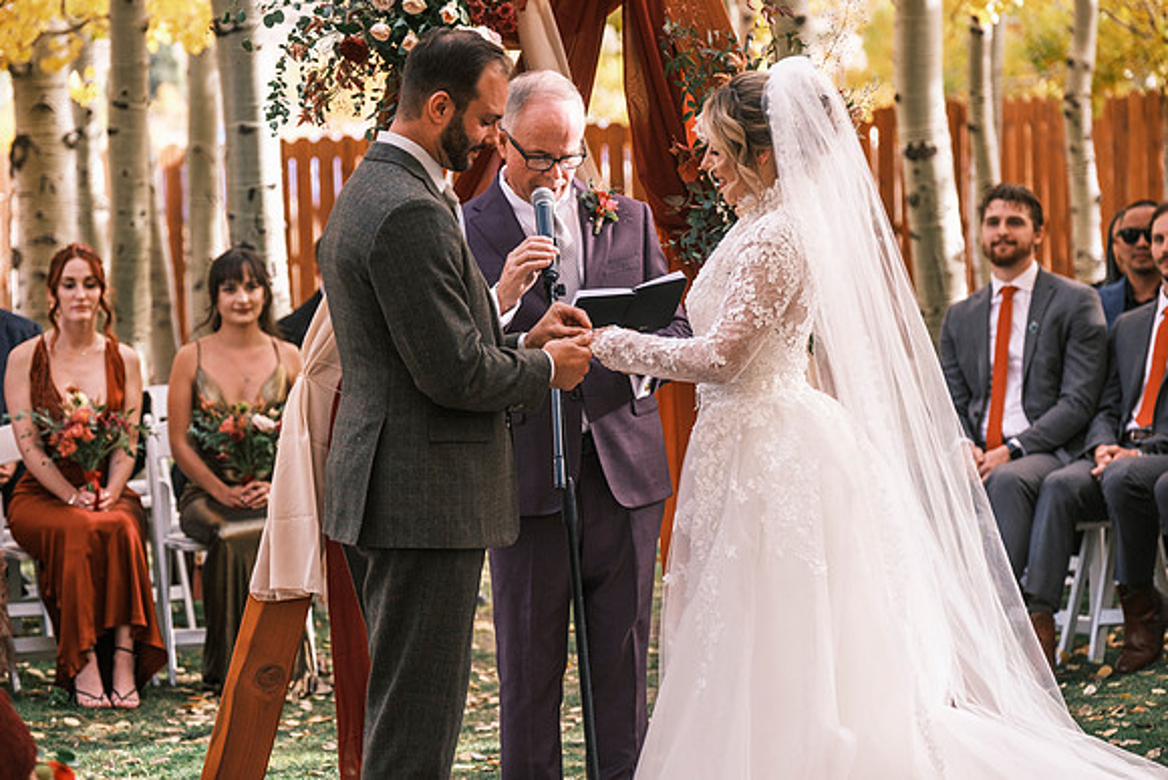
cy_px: 390
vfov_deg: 9.7
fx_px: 4608
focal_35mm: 142
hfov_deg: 14.4
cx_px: 584
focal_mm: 94.5
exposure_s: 1/500
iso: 400
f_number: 3.6
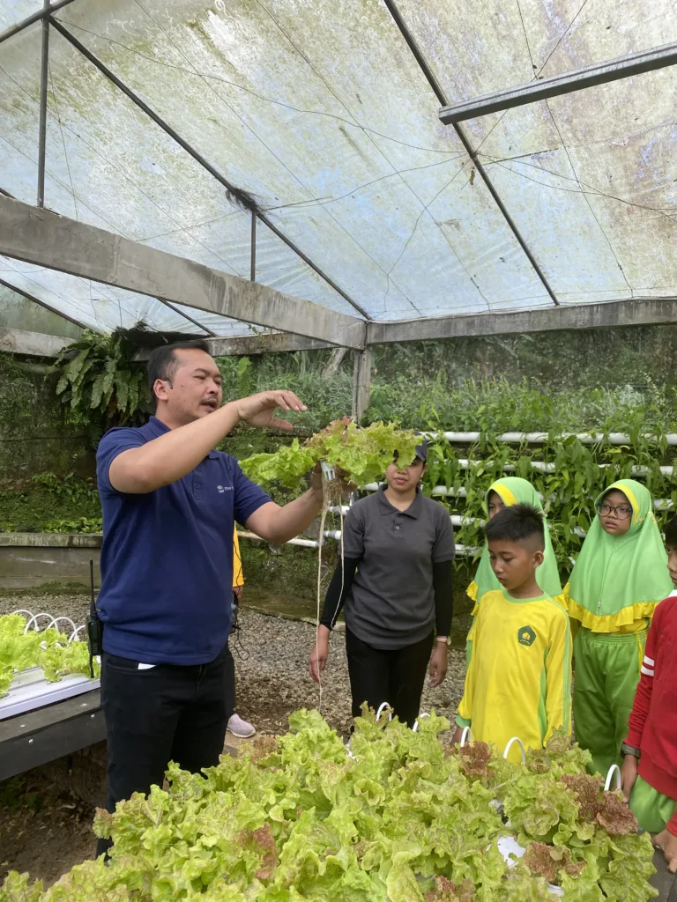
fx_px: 678
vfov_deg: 67.3
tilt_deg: +0.0
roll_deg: -2.4
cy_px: 451
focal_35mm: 26
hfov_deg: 53.1
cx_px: 338
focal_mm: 4.25
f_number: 1.8
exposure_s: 1/394
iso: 32
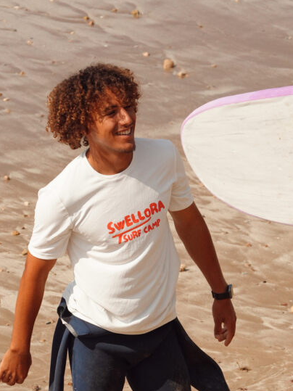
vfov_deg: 1.9
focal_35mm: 1022
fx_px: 11539
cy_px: 318
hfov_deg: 1.5
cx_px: 142
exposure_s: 1/1000
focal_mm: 559
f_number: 11
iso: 1600
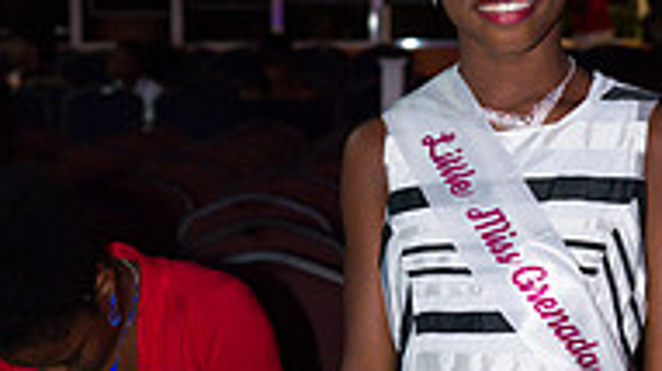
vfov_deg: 8.9
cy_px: 139
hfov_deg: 15.7
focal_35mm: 136
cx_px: 499
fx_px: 2385
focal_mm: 55
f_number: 5
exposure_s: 1/160
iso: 4000
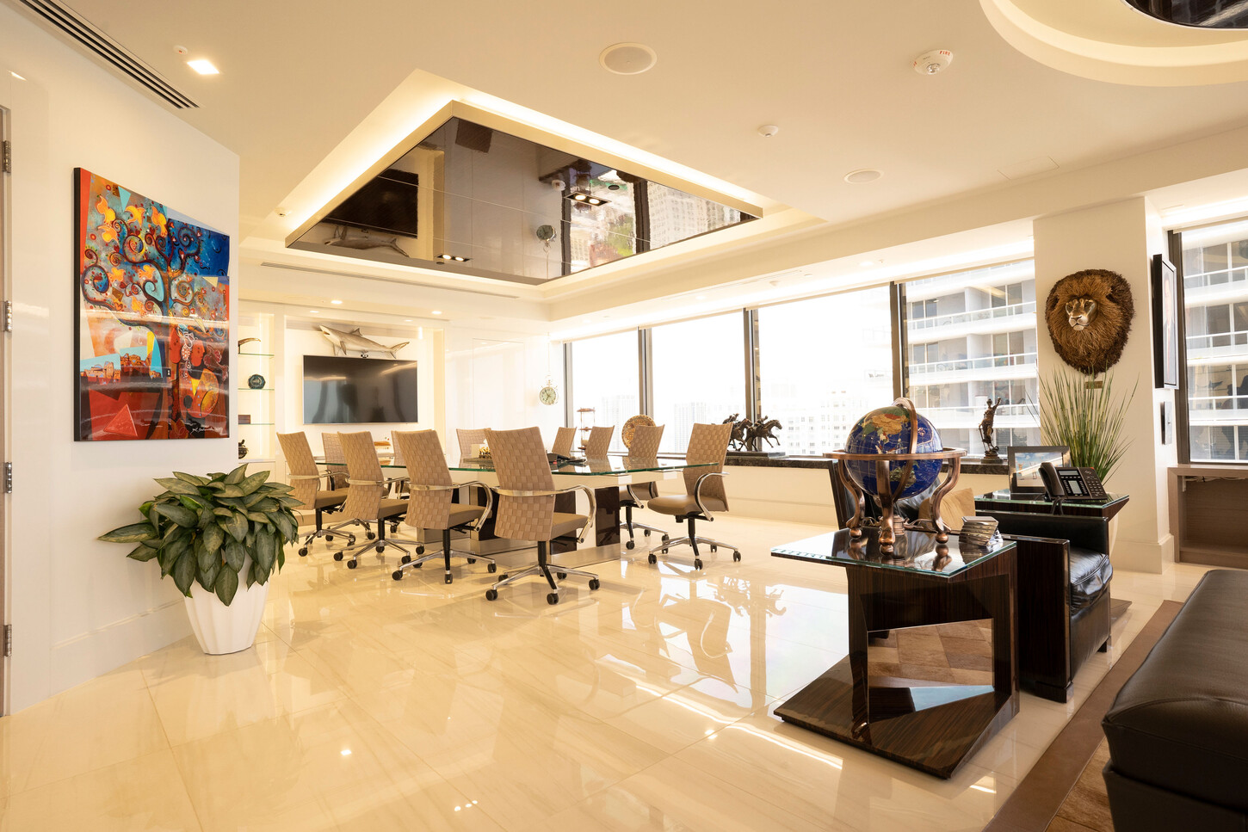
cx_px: 624
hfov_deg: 90.0
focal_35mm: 18
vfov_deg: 67.4
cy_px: 416
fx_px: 624
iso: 1000
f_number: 9
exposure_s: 1/30
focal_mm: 18
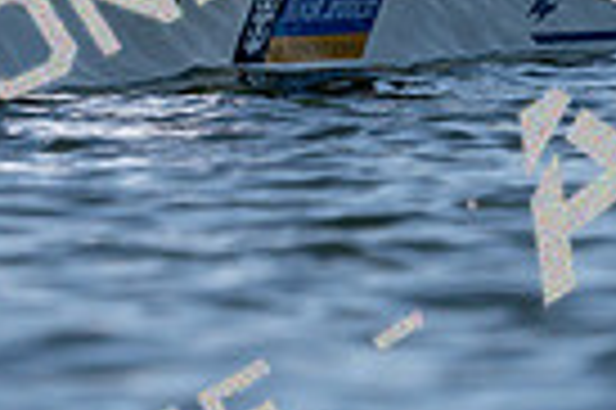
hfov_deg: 1.0
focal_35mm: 2026
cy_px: -124
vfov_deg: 0.7
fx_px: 34626
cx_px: 135
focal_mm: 478
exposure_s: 1/1600
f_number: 6.3
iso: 250
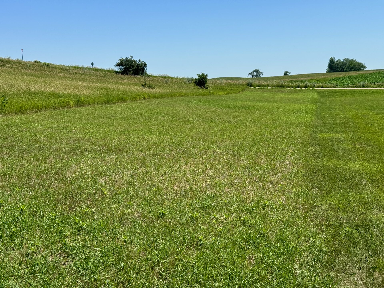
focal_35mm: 48
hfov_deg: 39.7
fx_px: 532
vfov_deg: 30.3
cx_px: 192
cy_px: 144
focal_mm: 6.76
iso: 64
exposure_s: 1/4310
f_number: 1.78
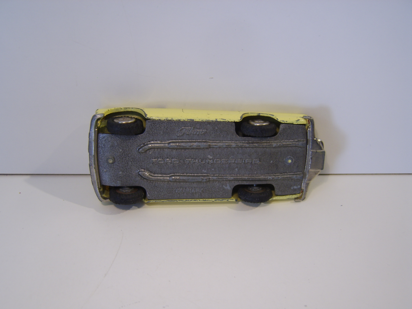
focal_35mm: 31
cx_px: 206
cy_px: 154
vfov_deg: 45.4
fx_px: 369
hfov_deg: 58.4
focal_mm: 8.13
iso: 71
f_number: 2.7
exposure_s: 1/54
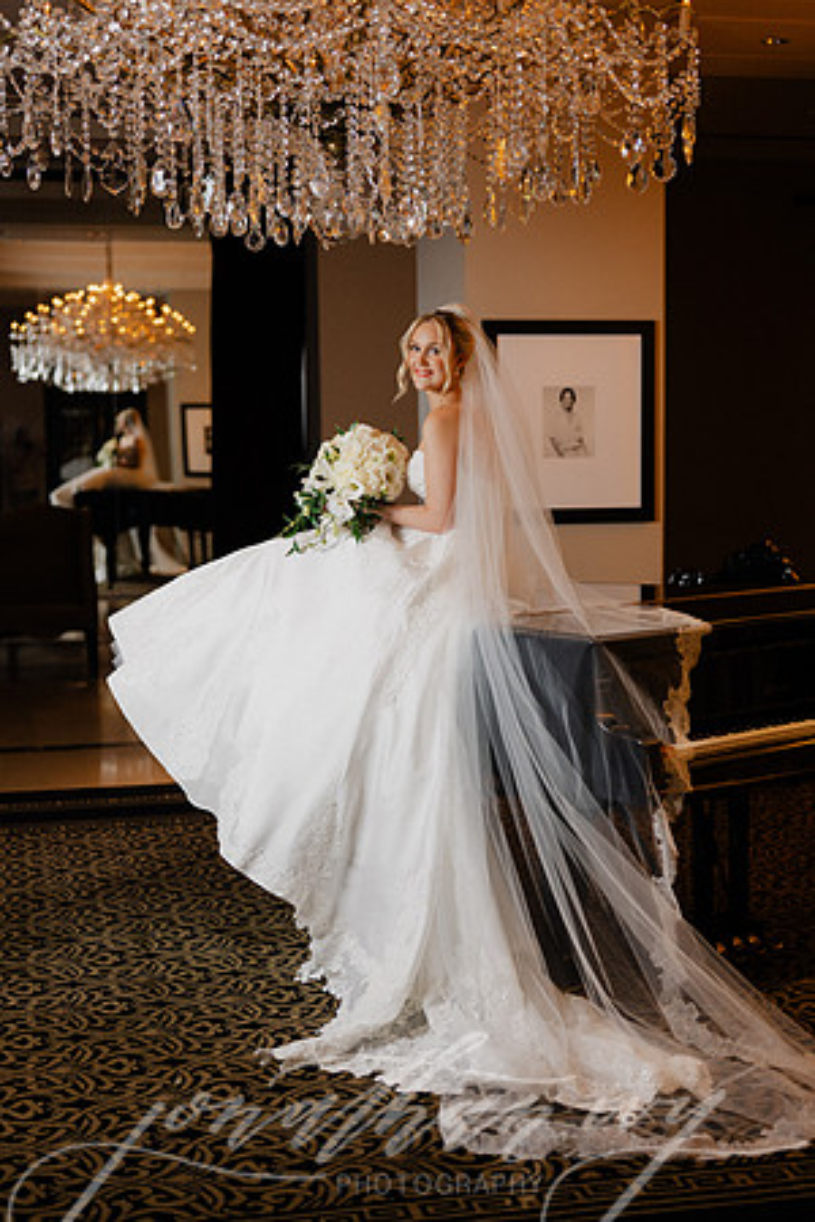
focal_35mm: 50
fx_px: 1698
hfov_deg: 27.0
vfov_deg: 39.6
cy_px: 611
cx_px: 408
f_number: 2.2
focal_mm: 50
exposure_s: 1/200
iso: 250
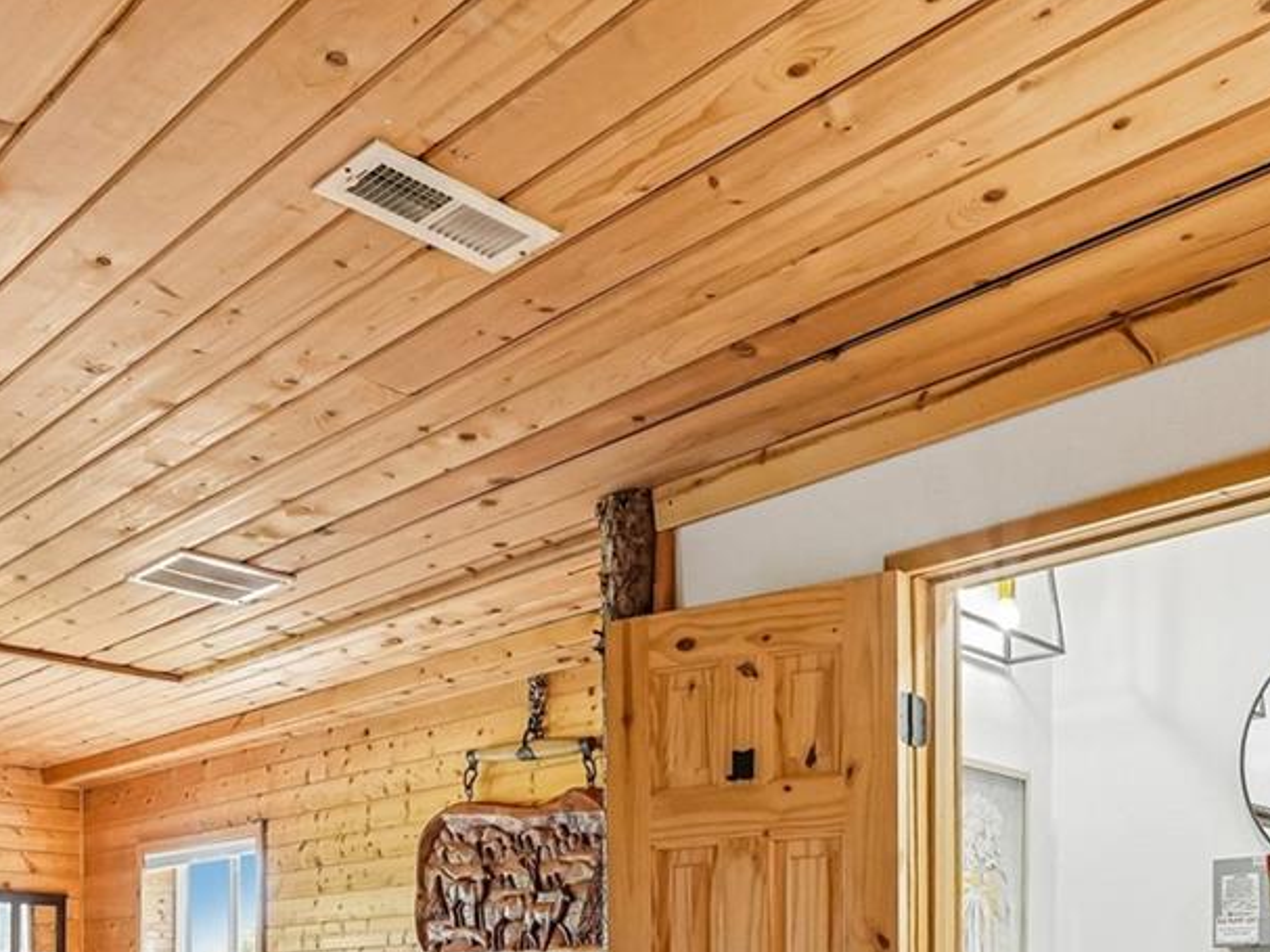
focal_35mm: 38
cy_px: 996
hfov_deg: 49.0
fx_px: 1394
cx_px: 649
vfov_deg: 33.7
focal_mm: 10
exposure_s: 1/6
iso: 800
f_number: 8
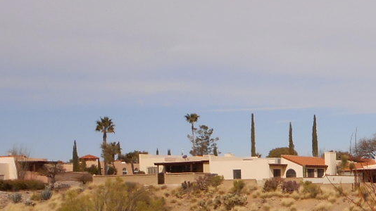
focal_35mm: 111
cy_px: 255
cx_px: 472
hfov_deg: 18.1
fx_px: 1106
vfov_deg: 10.7
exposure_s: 1/1000
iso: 80
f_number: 4.2
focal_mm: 6
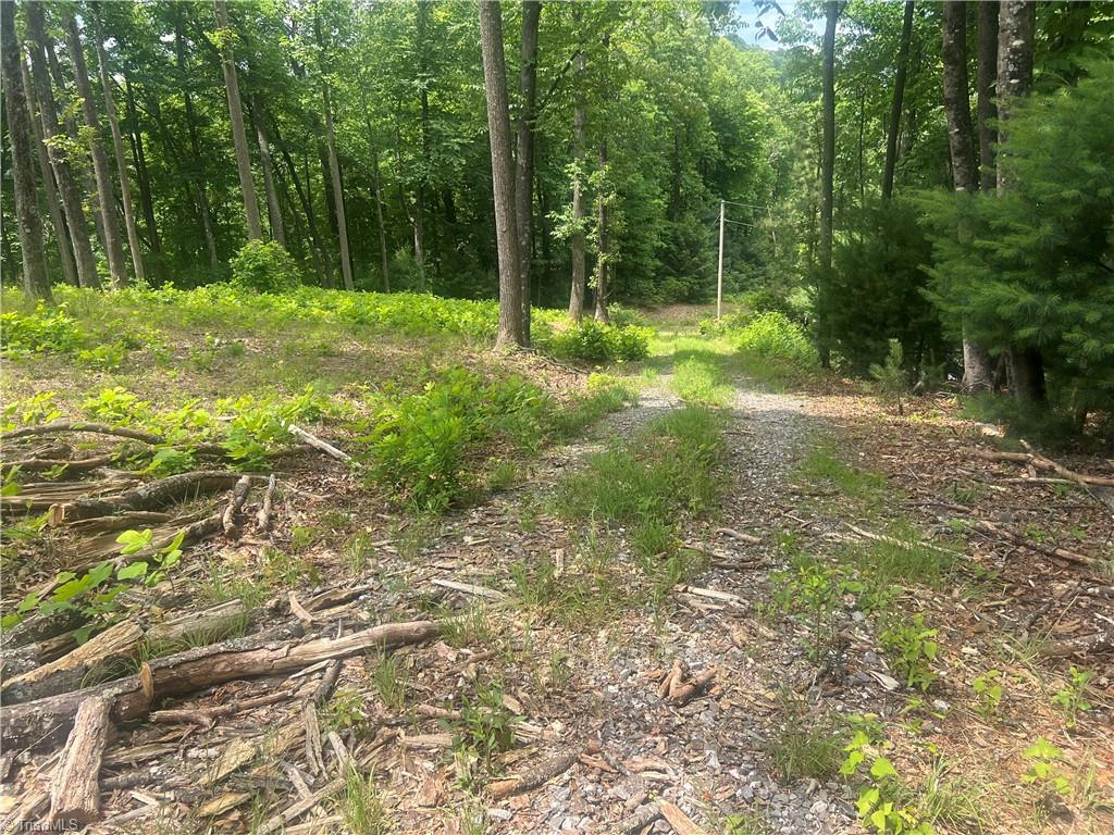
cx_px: 557
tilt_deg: -17.1
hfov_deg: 67.3
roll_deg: +2.2
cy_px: 418
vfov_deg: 53.1
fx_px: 837
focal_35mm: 26
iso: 50
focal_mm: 5.7
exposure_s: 1/1079
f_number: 1.5
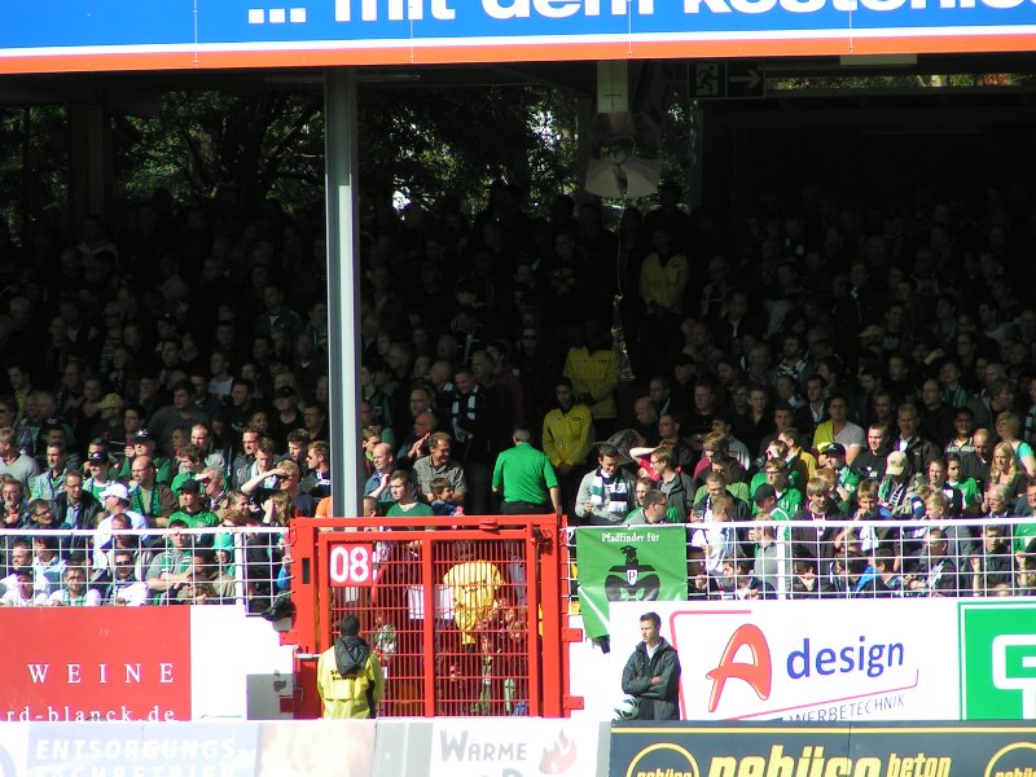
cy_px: 388
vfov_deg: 3.9
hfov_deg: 5.2
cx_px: 518
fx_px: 11373
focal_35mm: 380
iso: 50
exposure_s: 1/800
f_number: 3.5
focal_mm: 58
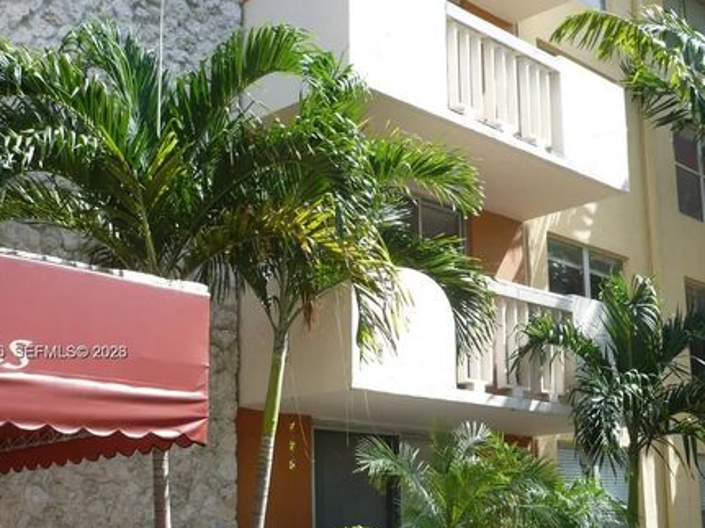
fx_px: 1059
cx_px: 447
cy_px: 353
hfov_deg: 36.6
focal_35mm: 52
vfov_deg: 27.8
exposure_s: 1/400
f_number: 2.8
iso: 100
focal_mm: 5.8
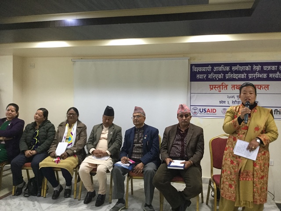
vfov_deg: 45.4
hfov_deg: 58.4
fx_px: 252
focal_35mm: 31
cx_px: 140
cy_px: 106
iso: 160
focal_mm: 3.3
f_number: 2.4
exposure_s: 1/33
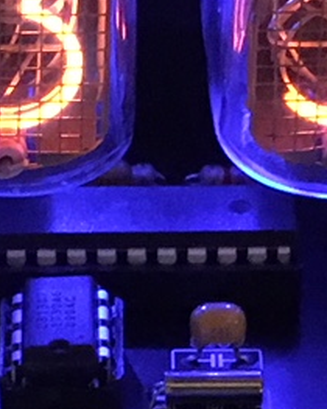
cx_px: 160
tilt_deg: -37.1
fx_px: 2628
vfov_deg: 8.9
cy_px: 115
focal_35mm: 217
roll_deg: -0.3
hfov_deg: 7.1
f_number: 2.2
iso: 640
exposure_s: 1/17
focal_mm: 4.15
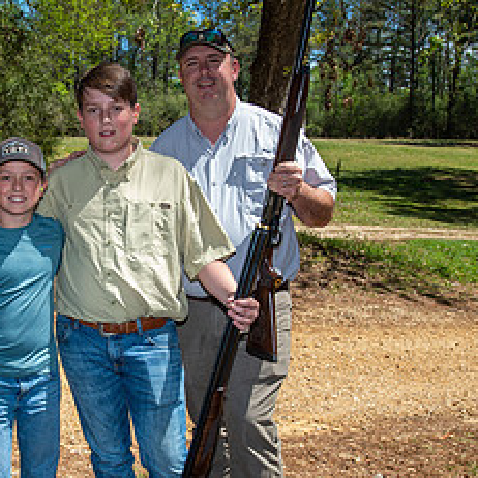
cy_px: 317
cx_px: 106
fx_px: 734
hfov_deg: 35.1
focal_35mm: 47
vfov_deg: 35.7
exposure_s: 1/250
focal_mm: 22
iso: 80
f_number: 5
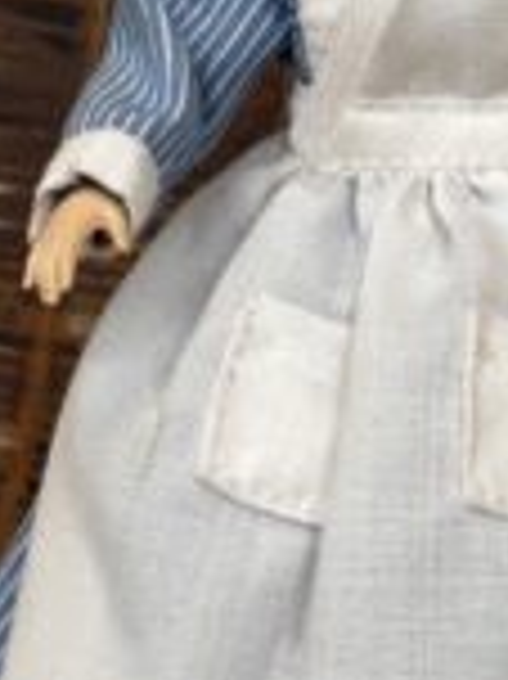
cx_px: 436
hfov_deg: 11.6
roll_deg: -2.1
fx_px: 2489
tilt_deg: -5.3
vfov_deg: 15.5
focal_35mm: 127
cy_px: 279
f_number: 1.78
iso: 64
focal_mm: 6.86
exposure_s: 1/619
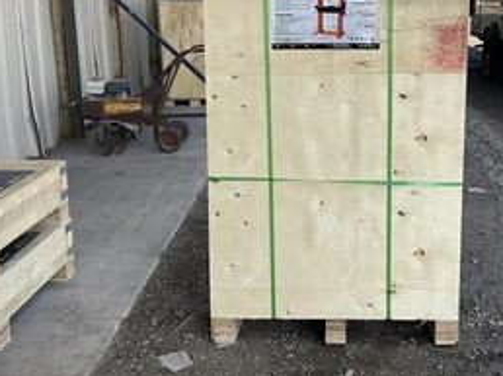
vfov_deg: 31.5
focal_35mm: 45
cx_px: 349
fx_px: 653
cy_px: 88
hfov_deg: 41.4
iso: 25
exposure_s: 1/534
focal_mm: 3
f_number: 1.8
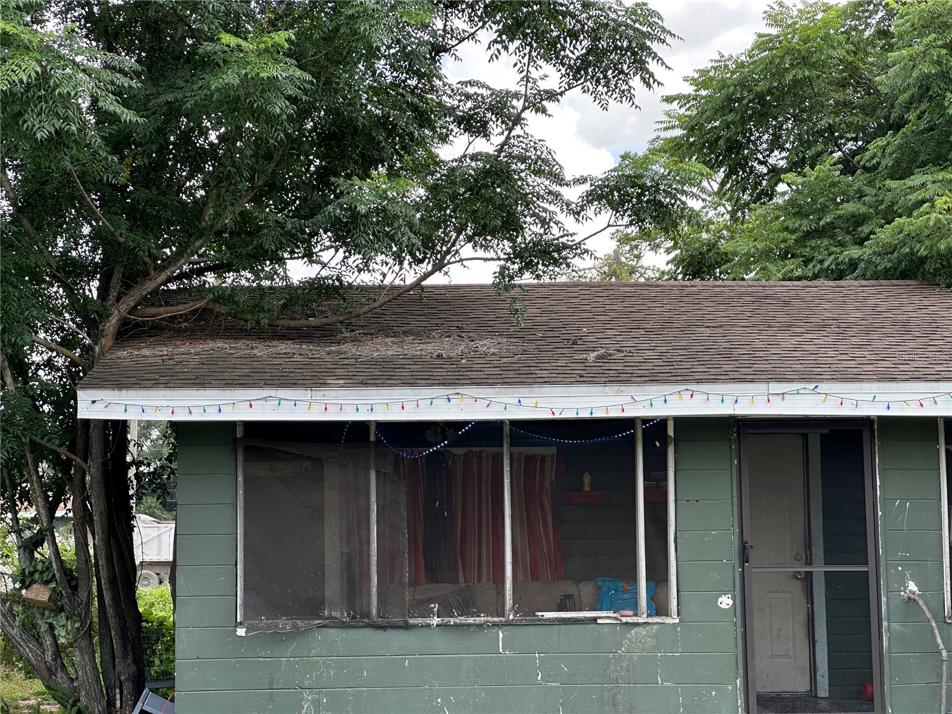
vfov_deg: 19.1
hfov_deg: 25.3
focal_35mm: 77
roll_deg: +0.2
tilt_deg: +4.1
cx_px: 476
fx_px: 2118
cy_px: 357
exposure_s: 1/123
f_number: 2.8
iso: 32
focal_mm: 9
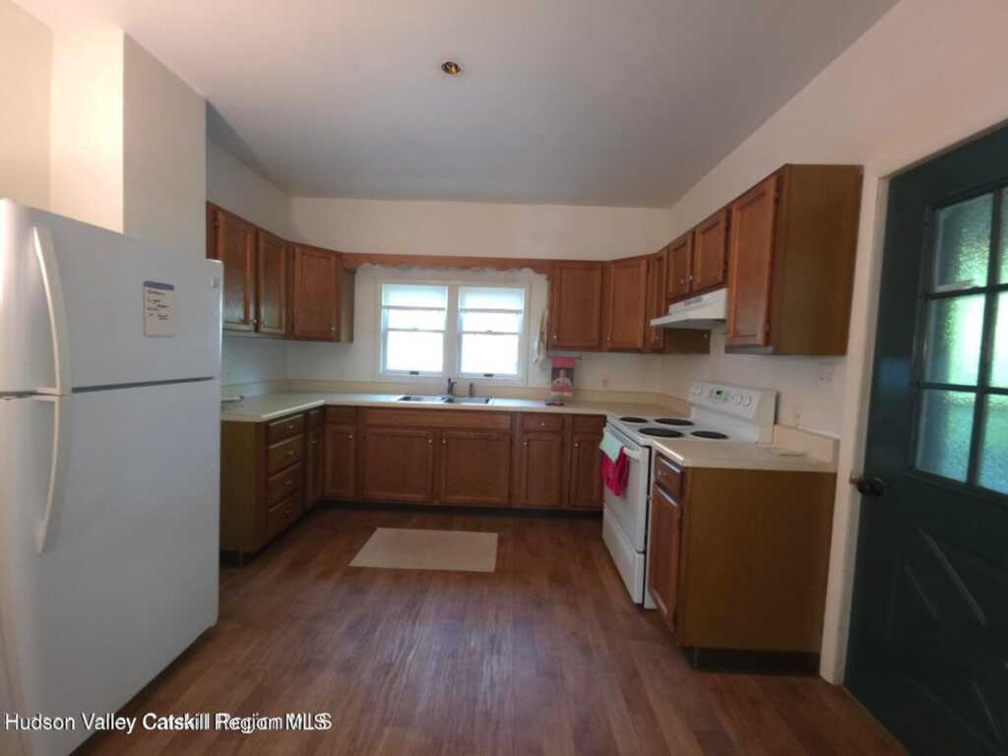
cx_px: 504
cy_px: 378
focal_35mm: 13
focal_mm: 2.2
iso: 320
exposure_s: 1/30
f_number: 1.9
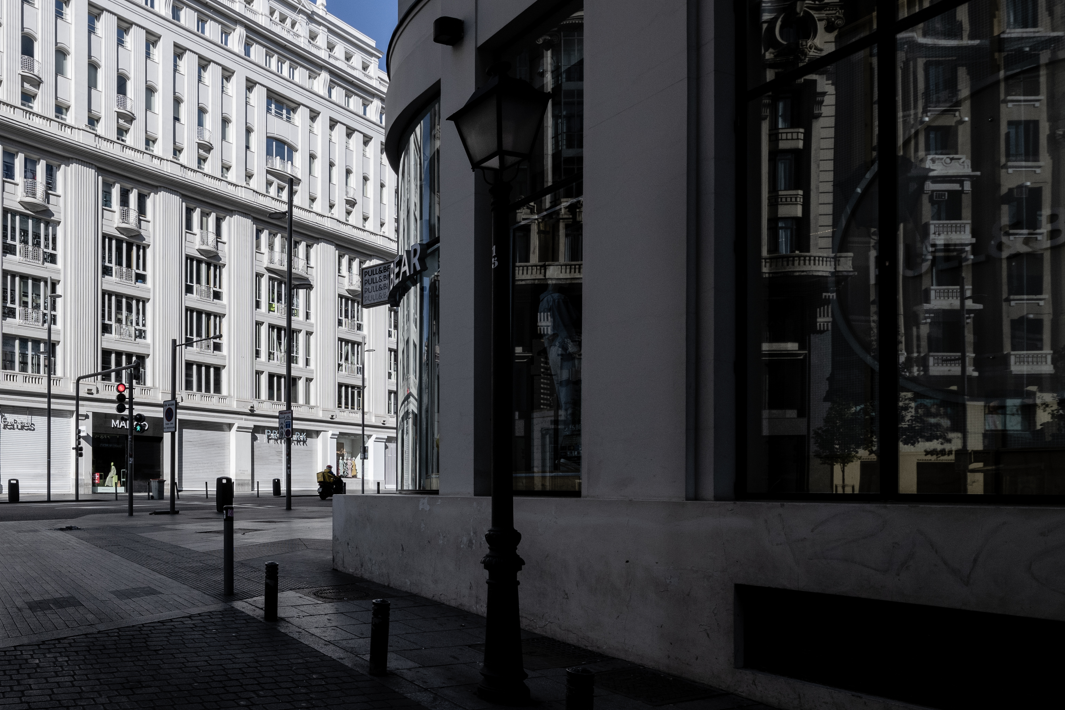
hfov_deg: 61.7
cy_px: 492
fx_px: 740
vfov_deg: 50.1
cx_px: 132
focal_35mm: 25
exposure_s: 1/320
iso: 200
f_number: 9
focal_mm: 12
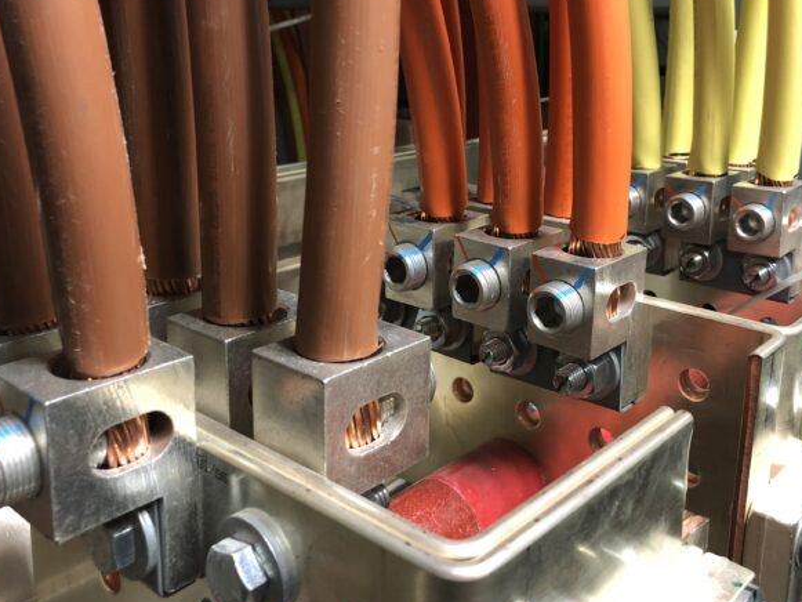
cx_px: 447
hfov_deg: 50.0
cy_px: 222
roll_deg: -0.3
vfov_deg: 38.4
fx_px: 857
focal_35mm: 37
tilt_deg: -12.7
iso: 100
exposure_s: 1/15
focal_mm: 4
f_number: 1.8
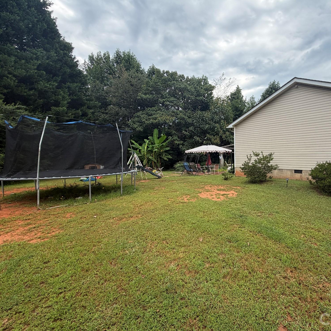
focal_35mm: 17
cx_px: 226
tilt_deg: -3.6
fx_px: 184
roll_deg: +0.9
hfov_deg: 80.6
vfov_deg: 84.0
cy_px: 165
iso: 40
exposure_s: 1/510
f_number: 2.2
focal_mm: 2.22
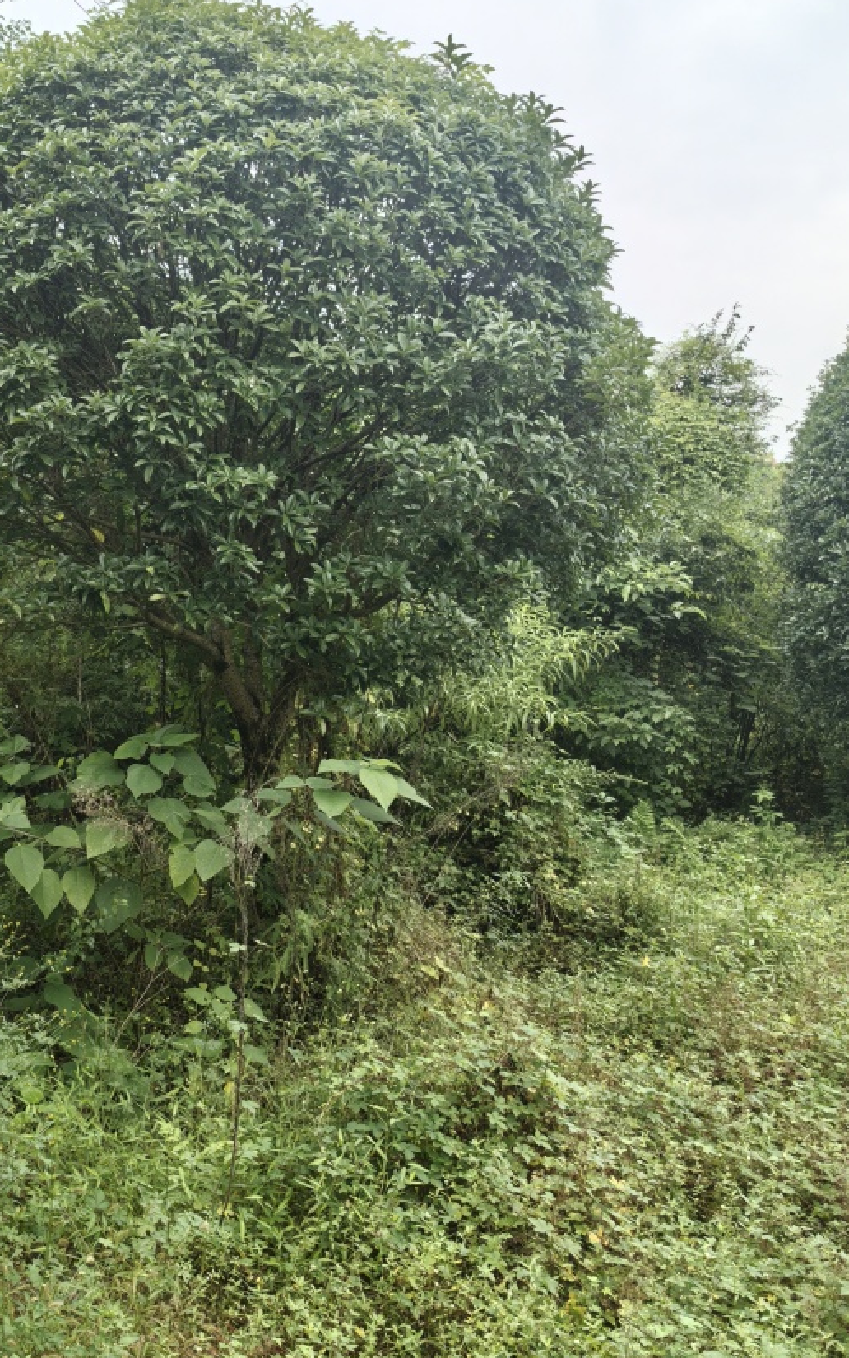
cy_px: 592
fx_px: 1369
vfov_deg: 52.6
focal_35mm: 37
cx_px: 267
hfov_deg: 34.1
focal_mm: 5.72
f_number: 2
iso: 50
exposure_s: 1/421
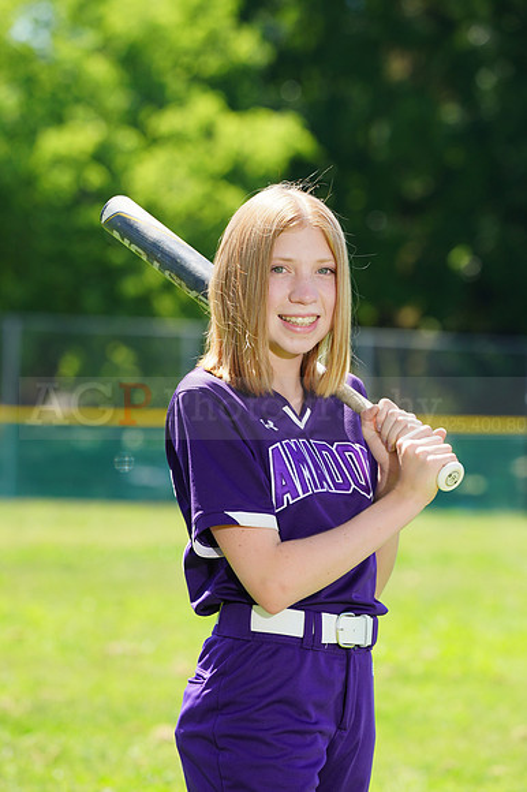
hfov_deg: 4.6
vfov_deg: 6.9
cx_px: 264
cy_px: 396
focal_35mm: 300
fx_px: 6595
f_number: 10
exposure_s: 1/160
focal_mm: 300
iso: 200
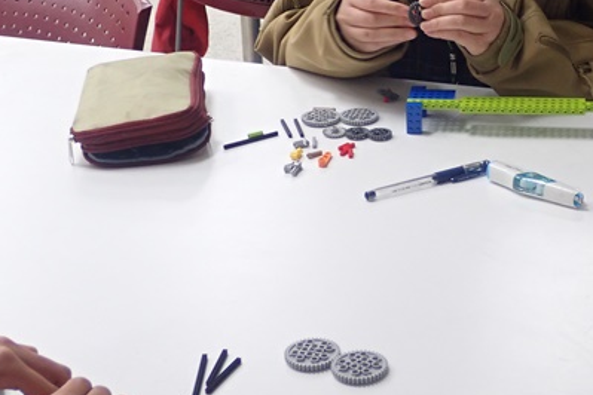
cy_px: 13
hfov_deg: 24.0
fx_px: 1384
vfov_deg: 16.0
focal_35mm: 84
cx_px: 438
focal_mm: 7.86
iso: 250
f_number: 2.9
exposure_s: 1/40
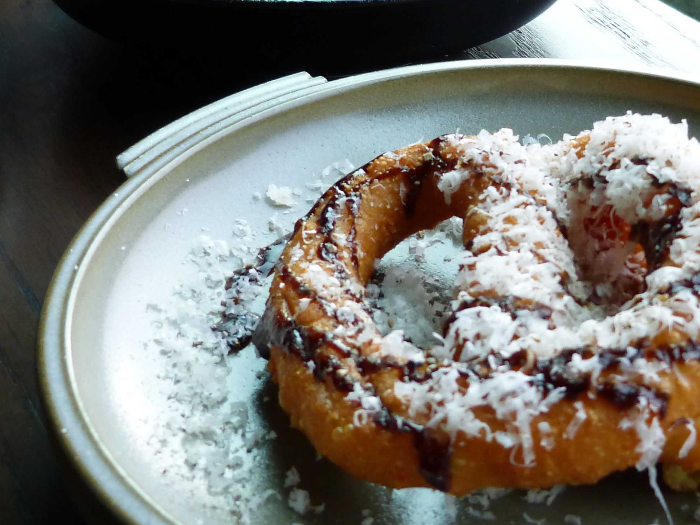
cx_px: 574
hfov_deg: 31.7
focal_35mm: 59
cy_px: 162
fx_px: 1193
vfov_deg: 24.6
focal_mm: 4.5
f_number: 2.8
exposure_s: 1/60
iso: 160
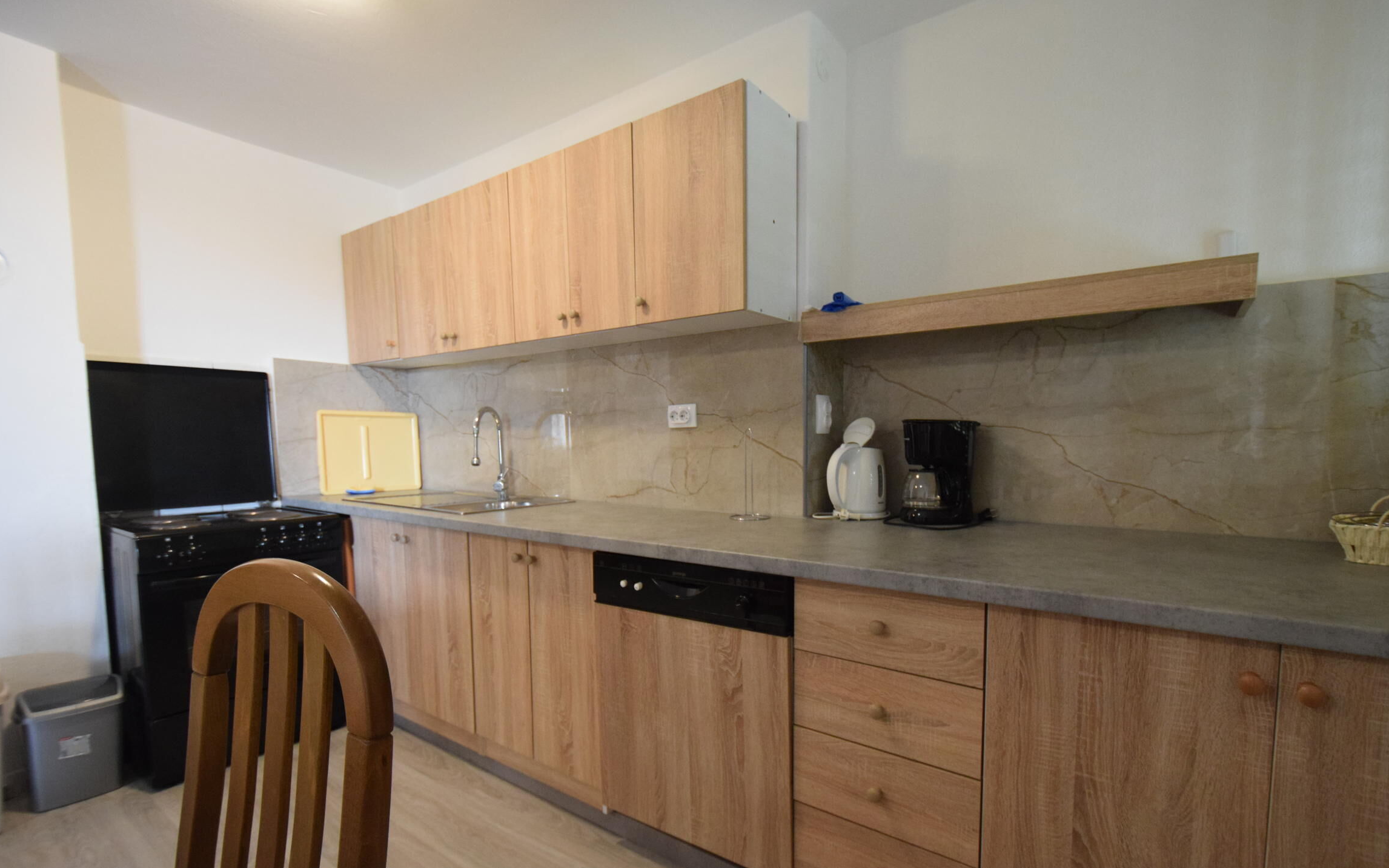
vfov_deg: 71.1
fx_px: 606
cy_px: 474
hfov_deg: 97.8
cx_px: 724
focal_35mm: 16
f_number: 3.5
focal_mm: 10
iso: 2200
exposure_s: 1/60
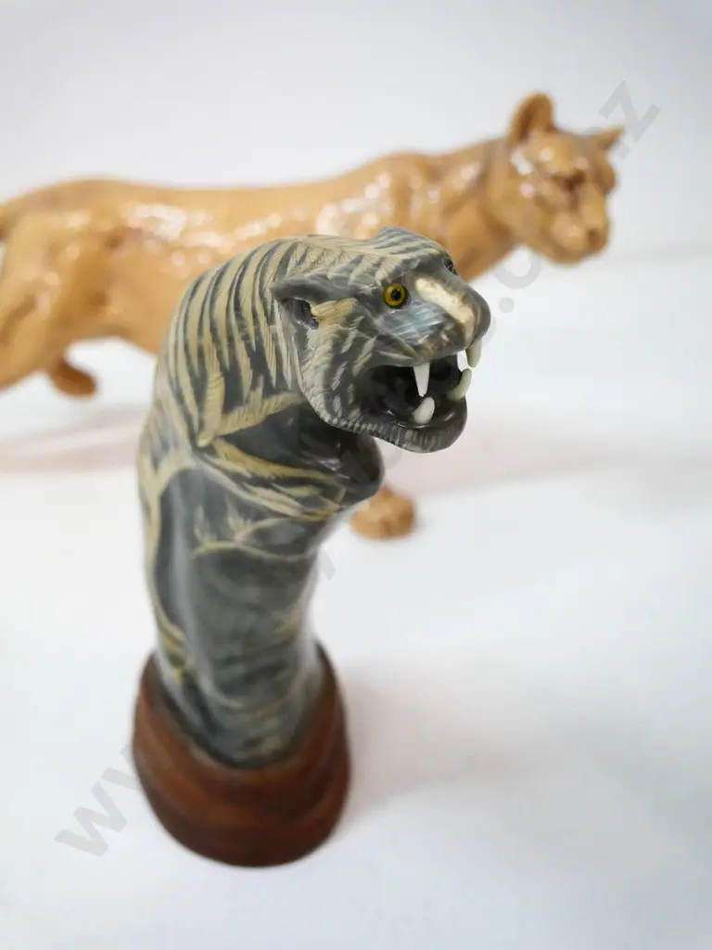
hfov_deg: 39.7
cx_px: 356
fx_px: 987
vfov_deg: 51.4
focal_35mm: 36
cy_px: 475
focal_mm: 18
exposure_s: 1/320
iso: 3200
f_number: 4.5
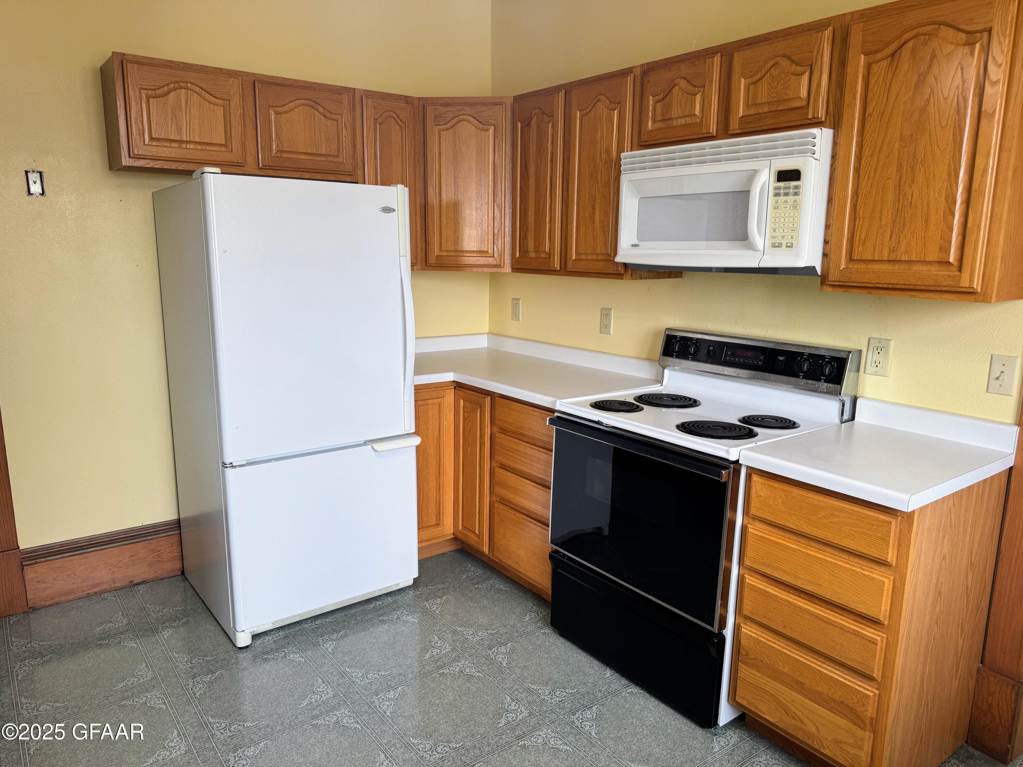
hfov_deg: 71.6
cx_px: 512
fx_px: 709
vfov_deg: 56.8
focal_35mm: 24
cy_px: 384
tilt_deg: -11.7
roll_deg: -0.7
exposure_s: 1/120
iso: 80
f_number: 1.78
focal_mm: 6.76
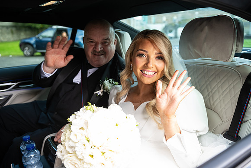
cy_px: 84
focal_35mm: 32
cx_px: 126
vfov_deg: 41.1
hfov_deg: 58.7
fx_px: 223
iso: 800
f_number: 3.5
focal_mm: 32
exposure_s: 1/160
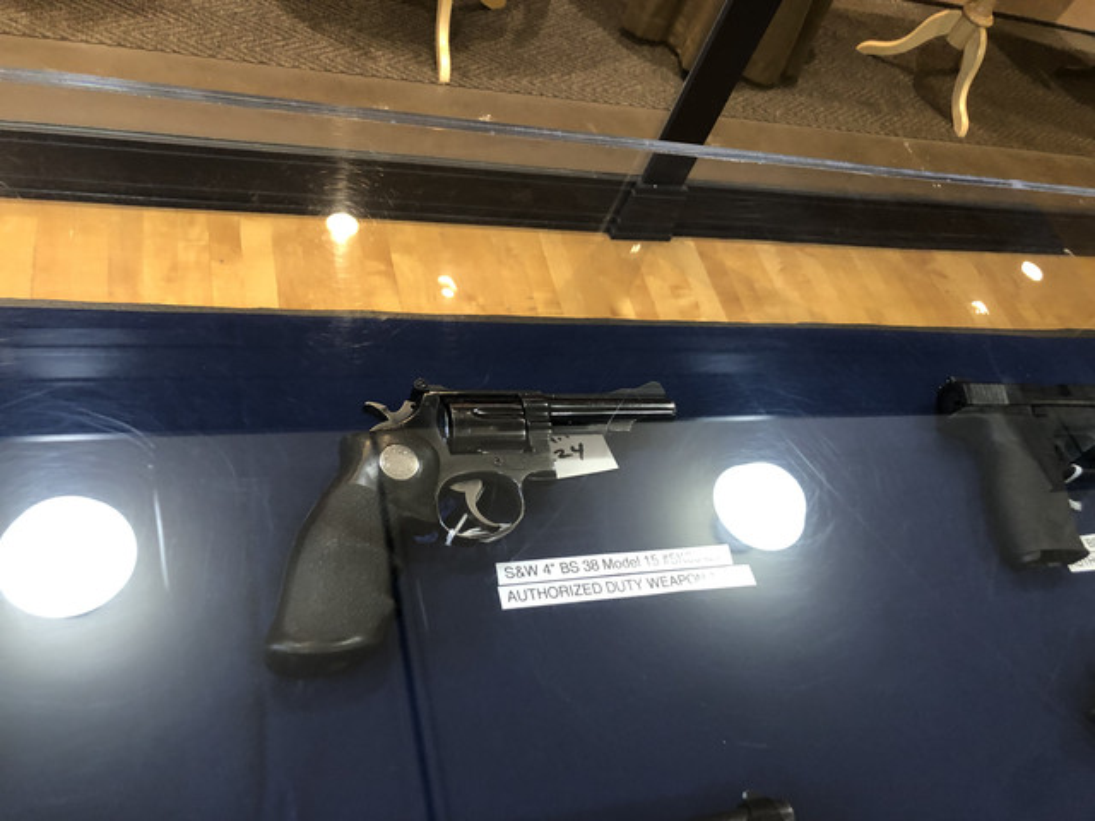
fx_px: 886
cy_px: 410
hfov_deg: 63.4
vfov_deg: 49.7
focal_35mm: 28
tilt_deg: -50.9
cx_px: 548
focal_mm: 4
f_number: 1.8
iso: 100
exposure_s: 1/13
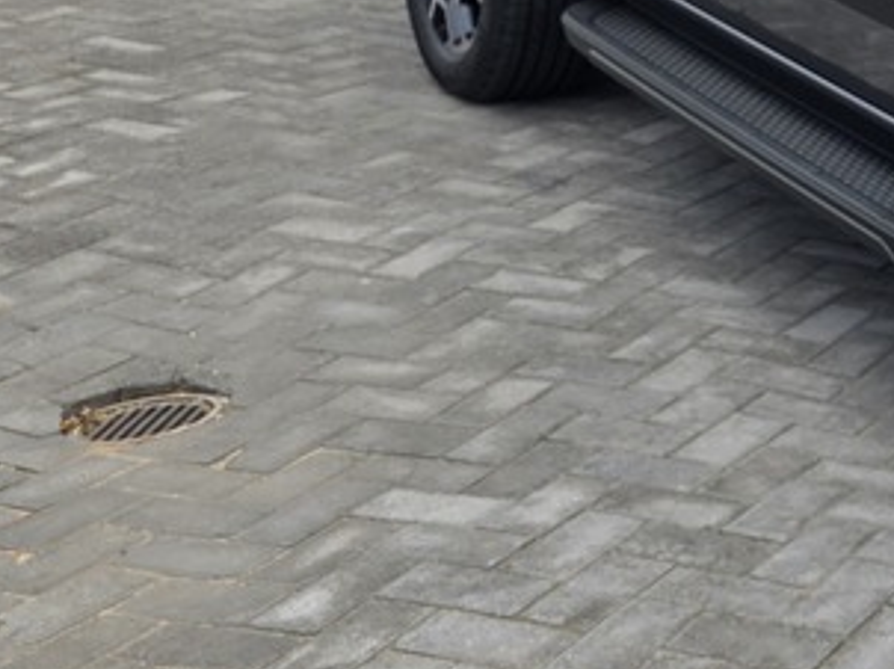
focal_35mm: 78
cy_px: 0
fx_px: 2013
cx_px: 1480
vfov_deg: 18.4
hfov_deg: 20.1
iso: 80
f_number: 1.7
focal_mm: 6.3
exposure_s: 1/1957
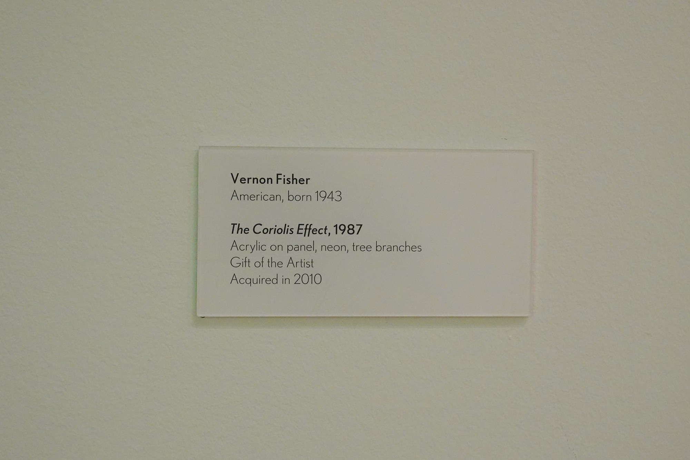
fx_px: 805
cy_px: 230
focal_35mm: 42
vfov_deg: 31.9
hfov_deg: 46.4
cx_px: 345
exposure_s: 1/100
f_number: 9
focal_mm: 42
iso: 8000
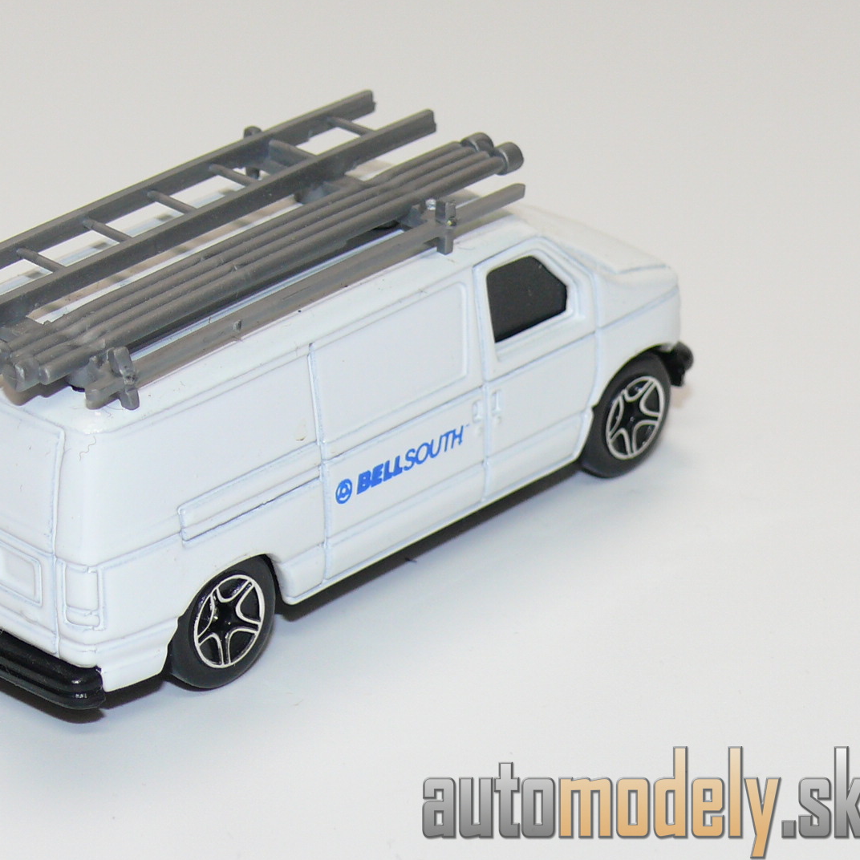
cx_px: 237
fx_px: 3598
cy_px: 387
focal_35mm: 128
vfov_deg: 13.6
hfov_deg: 13.6
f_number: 4
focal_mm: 13.1
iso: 100
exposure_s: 1/30
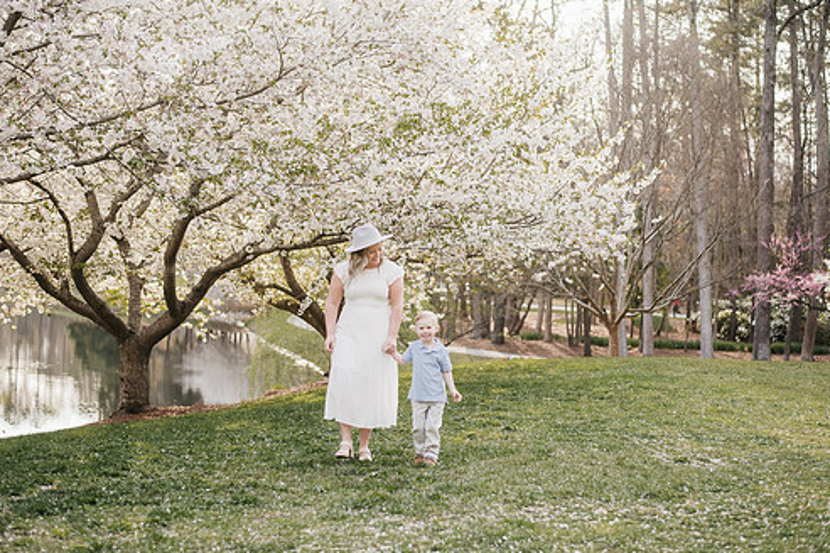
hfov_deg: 33.9
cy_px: 242
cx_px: 415
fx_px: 1360
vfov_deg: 23.0
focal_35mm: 59
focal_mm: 50
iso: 125
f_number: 2.2
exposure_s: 1/640
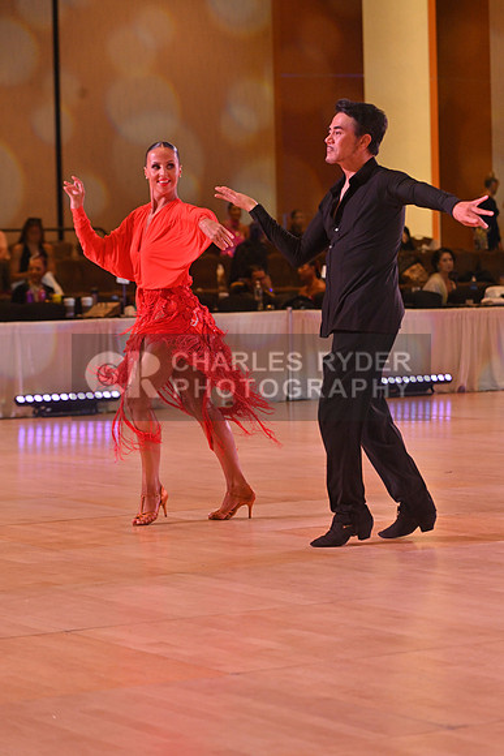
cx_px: 252
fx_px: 2308
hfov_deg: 12.5
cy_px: 378
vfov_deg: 18.6
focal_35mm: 110
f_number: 5
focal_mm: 110
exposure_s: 1/400
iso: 2000
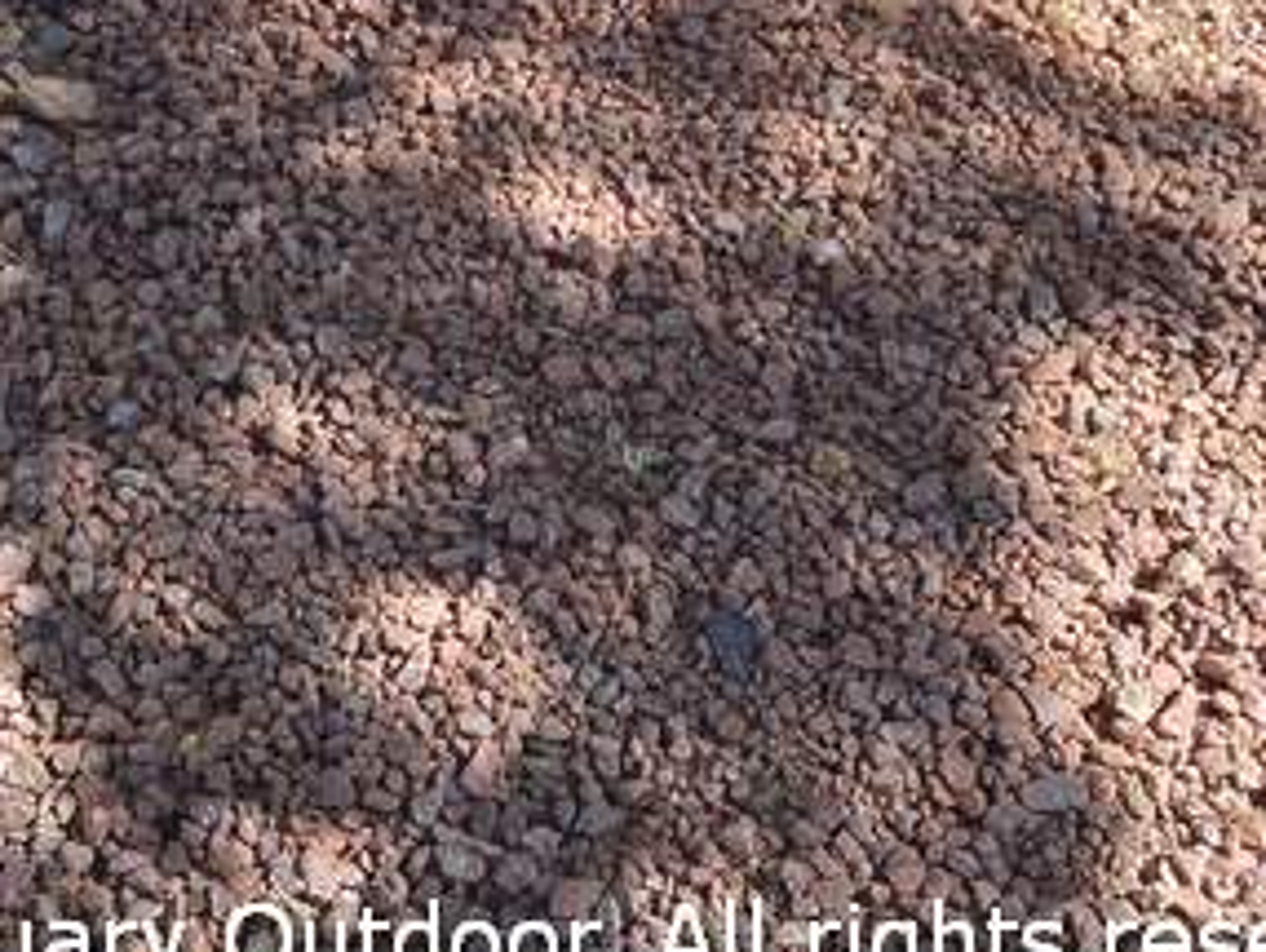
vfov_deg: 21.9
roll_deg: +6.4
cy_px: 31
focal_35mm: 65
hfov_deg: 29.2
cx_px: 261
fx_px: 2379
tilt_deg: -43.9
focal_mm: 3.3
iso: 25
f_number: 2.4
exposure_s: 1/305
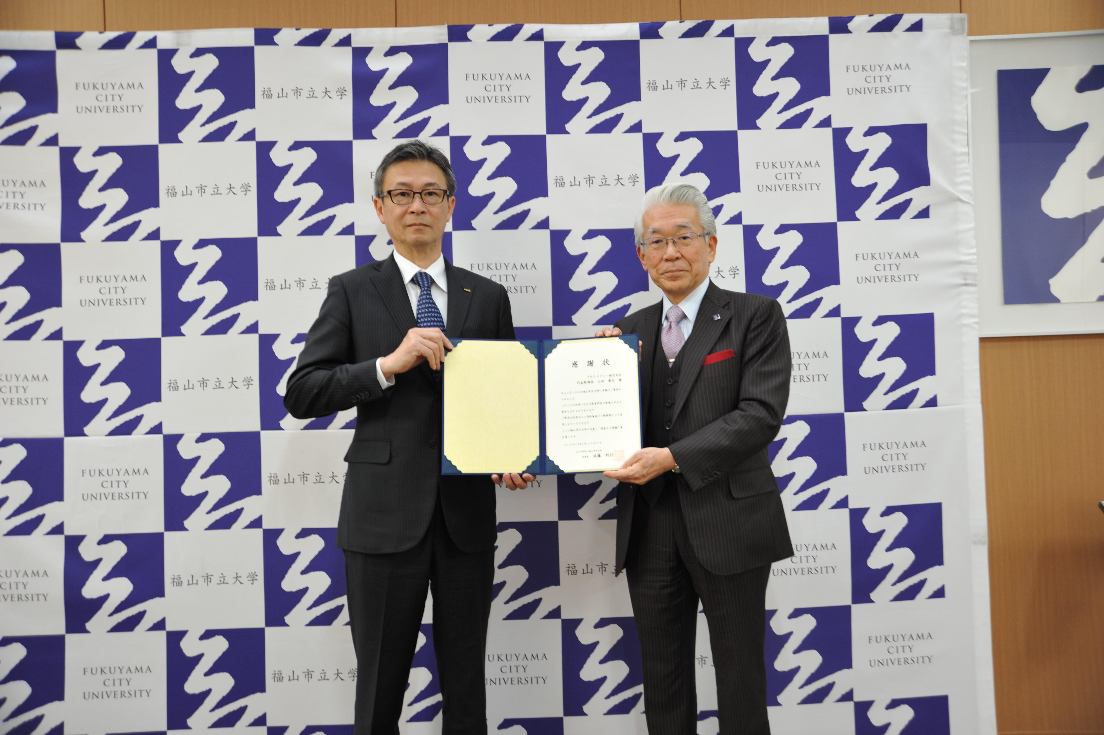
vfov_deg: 41.1
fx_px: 981
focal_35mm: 32
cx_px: 552
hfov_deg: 58.7
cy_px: 368
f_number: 3
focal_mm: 32
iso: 640
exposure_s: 1/30
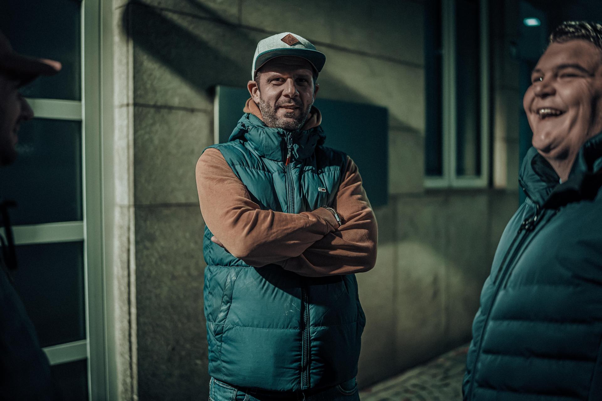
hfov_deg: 54.4
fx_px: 585
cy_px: 200
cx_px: 301
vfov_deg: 37.9
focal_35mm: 35
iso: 1250
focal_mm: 35
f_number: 1.2
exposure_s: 1/60
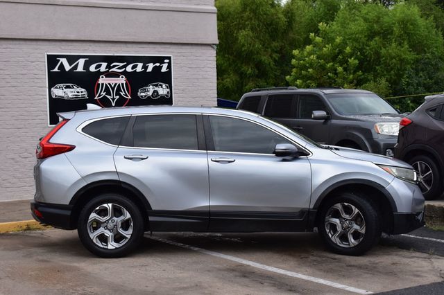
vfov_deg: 19.7
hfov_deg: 29.3
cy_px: 148
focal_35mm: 69
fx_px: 851
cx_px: 222
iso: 400
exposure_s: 1/320
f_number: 10
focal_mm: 46
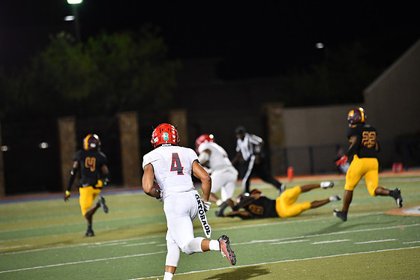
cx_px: 205
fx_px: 2416
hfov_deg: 9.9
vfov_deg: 6.6
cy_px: 141
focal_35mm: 207
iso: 5000
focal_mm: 200
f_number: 2.8
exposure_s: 1/1250
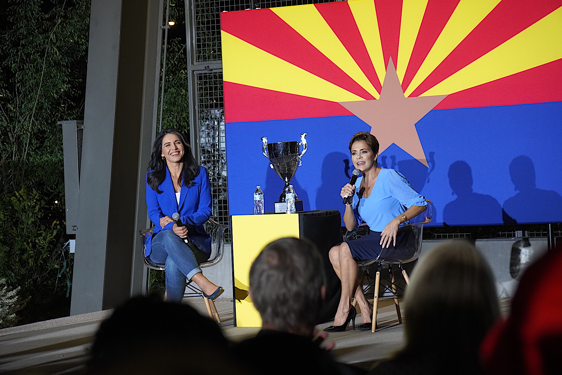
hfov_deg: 19.5
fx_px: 1639
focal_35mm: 105
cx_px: 281
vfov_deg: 13.0
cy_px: 188
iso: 1250
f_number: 4
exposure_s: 1/160
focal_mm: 70
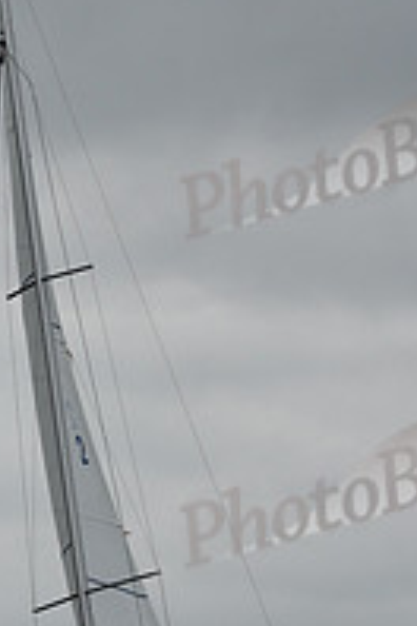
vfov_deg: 10.0
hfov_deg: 6.7
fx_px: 3562
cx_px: 17
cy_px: 367
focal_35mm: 205
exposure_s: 1/800
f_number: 6.3
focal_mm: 70
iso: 320
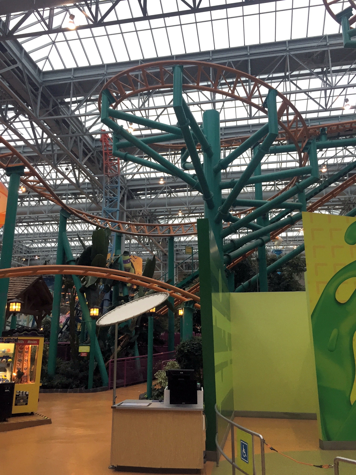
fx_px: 398
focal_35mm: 29
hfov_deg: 48.2
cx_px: 178
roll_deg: -0.6
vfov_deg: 61.7
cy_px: 238
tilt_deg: +15.9
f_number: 2.2
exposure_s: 1/30
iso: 40
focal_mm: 4.15
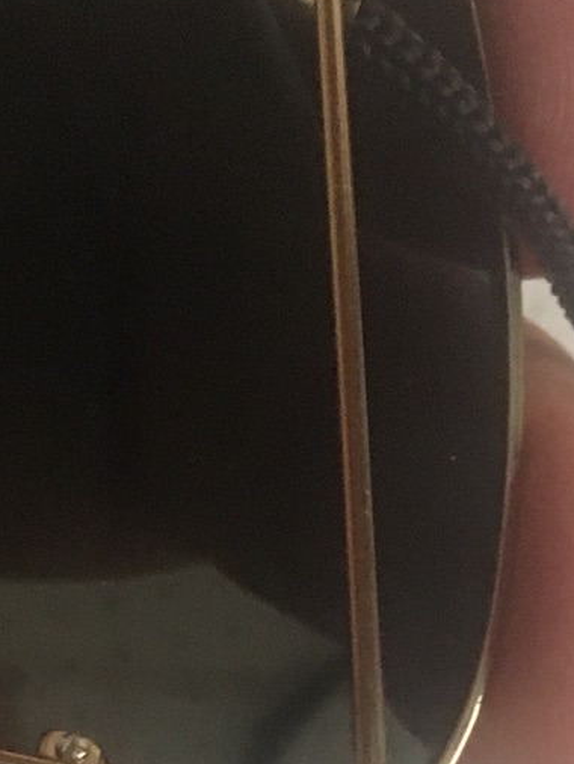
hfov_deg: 13.5
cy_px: 1045
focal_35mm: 110
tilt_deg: -76.7
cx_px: 192
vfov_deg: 16.7
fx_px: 2430
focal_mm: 4.15
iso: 500
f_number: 2.2
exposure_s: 1/17
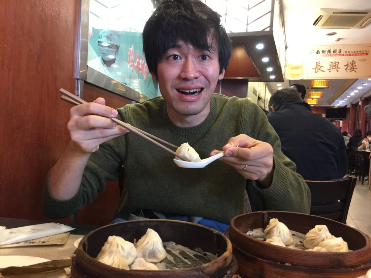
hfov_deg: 61.7
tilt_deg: -1.1
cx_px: 186
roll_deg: -2.0
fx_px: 311
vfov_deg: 48.2
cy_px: 139
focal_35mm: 29
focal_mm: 4.15
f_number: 2.2
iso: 125
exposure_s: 1/17
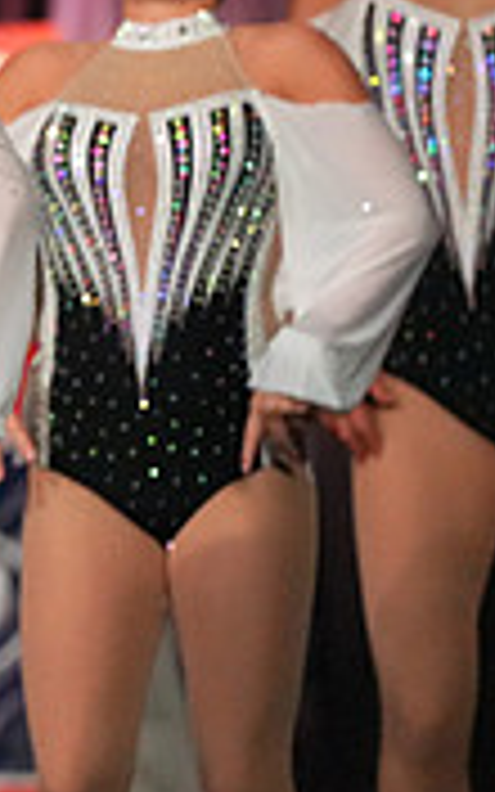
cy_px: 205
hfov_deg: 1.3
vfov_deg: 2.1
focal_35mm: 1007
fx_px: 21736
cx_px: -792
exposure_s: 1/1250
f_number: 3.5
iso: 16000
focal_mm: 300
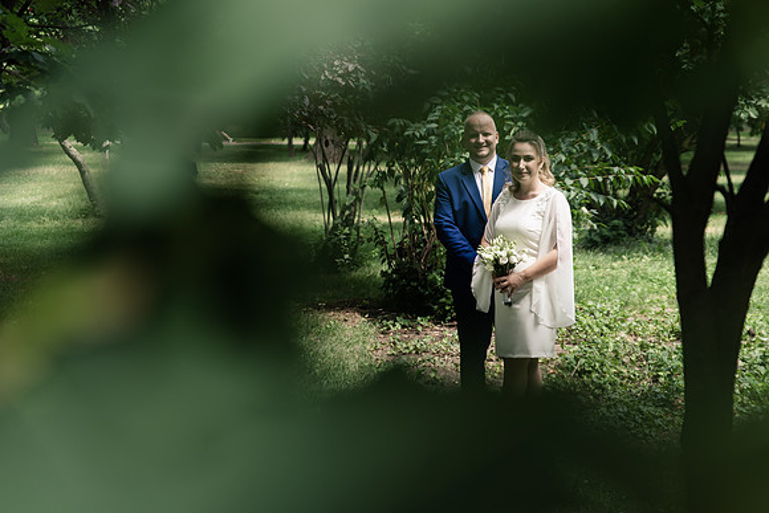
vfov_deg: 19.5
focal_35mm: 70
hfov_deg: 28.8
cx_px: 384
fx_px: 1496
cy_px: 256
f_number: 2.8
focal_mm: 70
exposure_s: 1/640
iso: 200
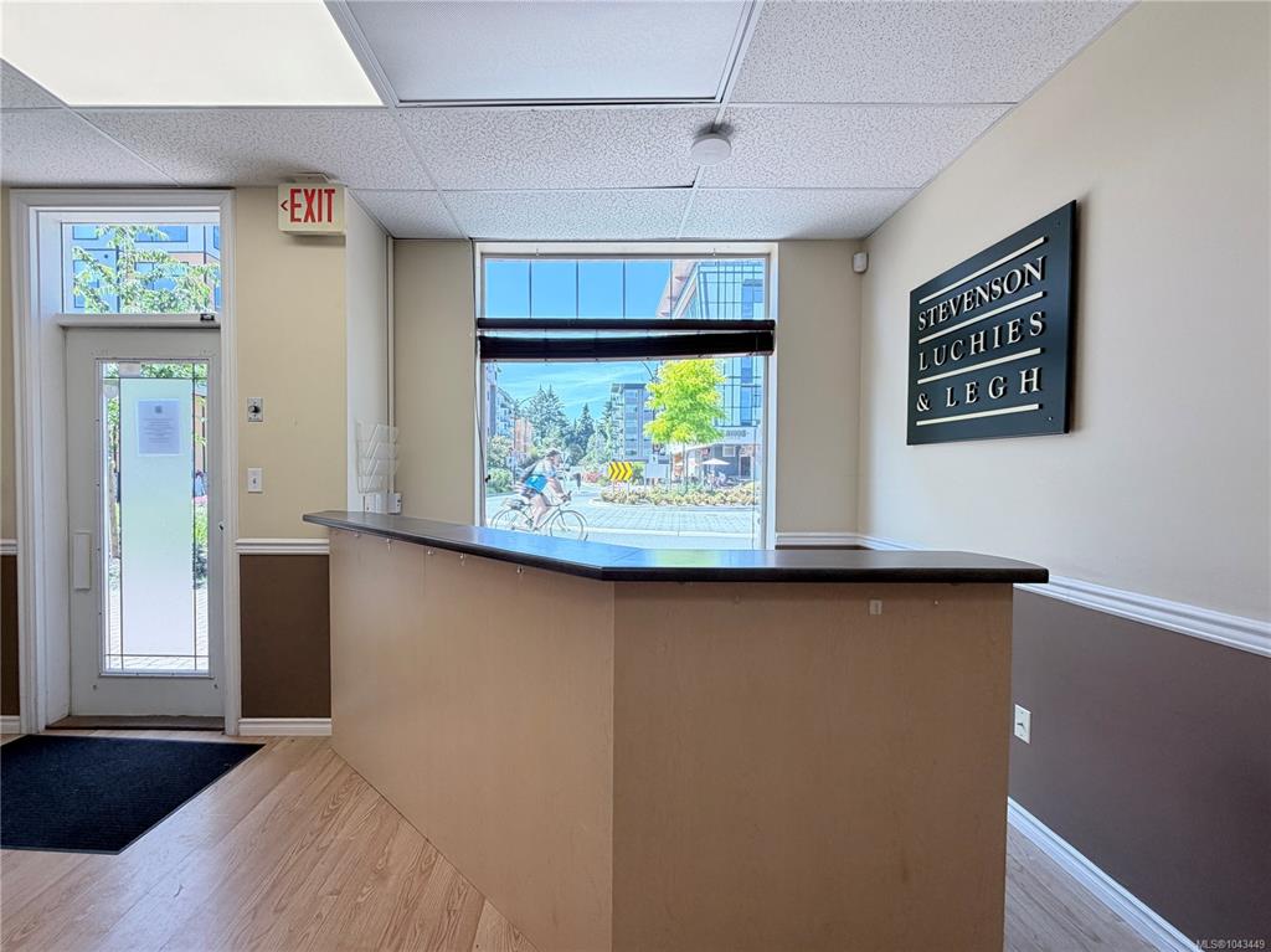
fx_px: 514
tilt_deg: -1.7
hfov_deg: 102.1
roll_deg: -0.7
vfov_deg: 85.6
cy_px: 476
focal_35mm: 14
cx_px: 636
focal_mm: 2.22
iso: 80
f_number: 2.2
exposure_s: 1/120
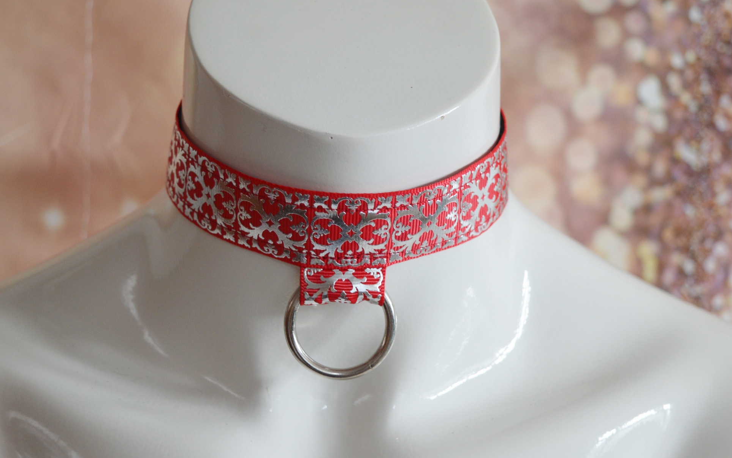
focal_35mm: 74
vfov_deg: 17.6
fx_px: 1476
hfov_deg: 27.8
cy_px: 265
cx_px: 361
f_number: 5
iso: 400
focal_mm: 42
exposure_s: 1/60
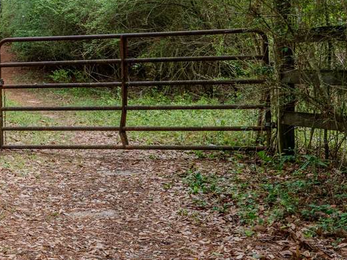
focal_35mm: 83
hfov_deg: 22.5
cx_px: -9
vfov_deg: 17.6
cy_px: 40
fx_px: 832
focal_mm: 28
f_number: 5.6
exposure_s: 1/160
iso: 800
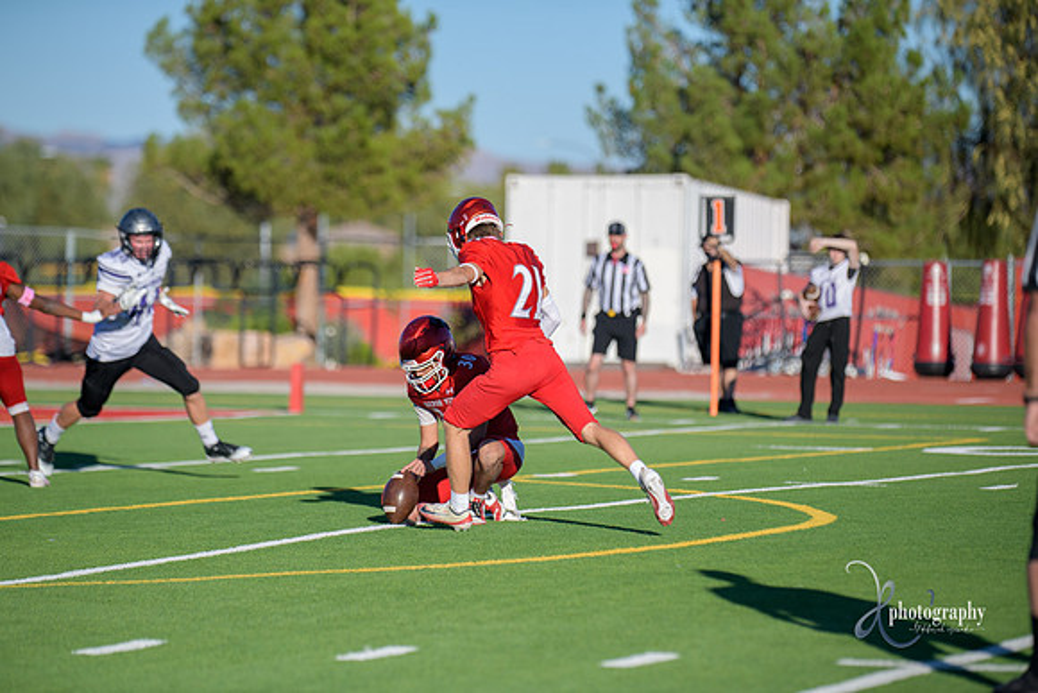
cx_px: 519
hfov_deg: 9.4
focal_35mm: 220
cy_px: 346
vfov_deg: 6.2
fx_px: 6345
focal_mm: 220
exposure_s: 1/6400
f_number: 2.8
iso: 400
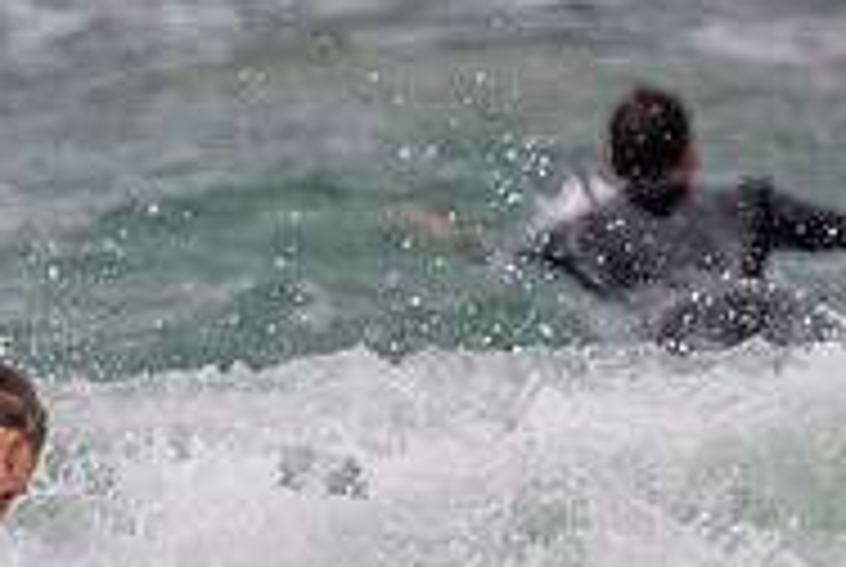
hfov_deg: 0.7
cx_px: -249
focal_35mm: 3029
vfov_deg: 0.5
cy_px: 882
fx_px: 71293
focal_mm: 800
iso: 2800
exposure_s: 1/2000
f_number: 11
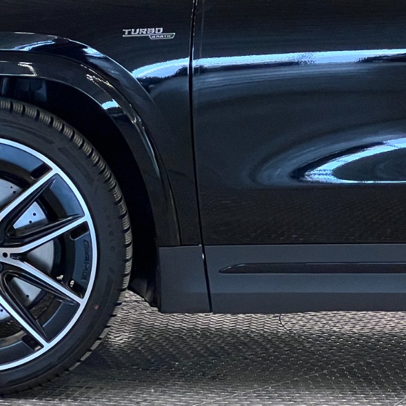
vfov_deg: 9.4
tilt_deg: -5.0
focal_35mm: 185
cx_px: 14
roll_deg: +0.4
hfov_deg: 9.4
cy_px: 56
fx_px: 2455
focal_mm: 9
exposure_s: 1/120
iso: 160
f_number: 2.8
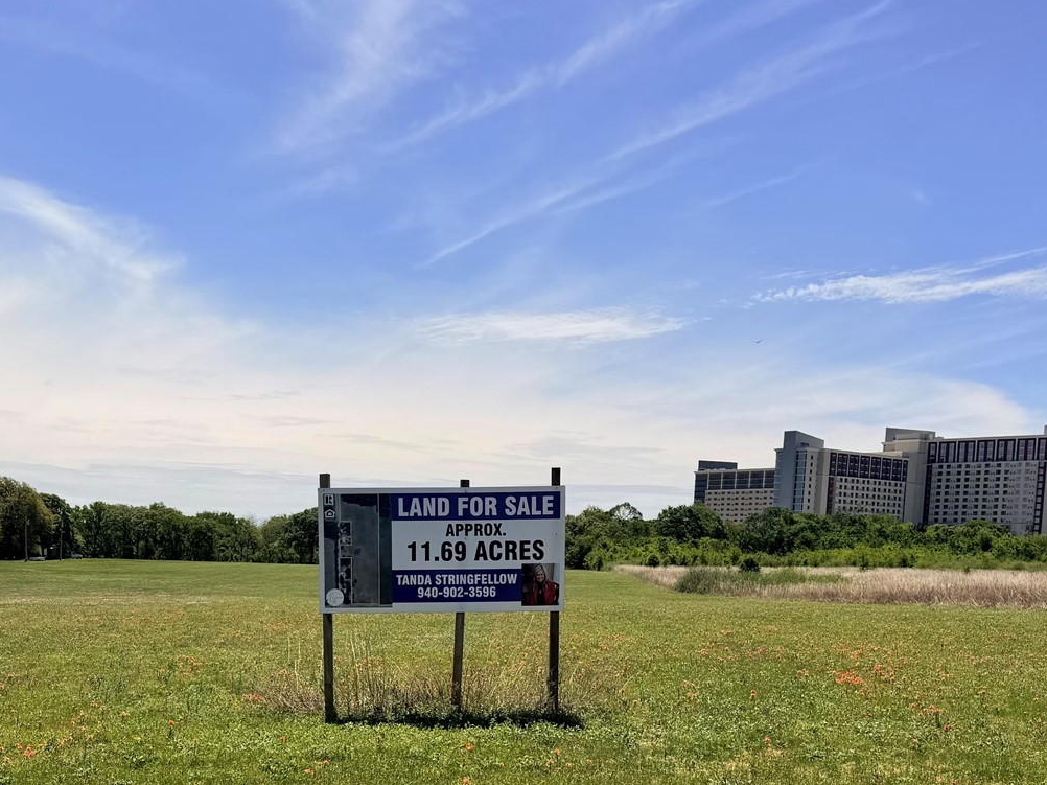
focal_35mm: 46
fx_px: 1391
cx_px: 382
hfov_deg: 40.9
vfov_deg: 29.9
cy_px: 731
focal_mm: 6.76
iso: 80
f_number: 1.78
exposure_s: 1/9091
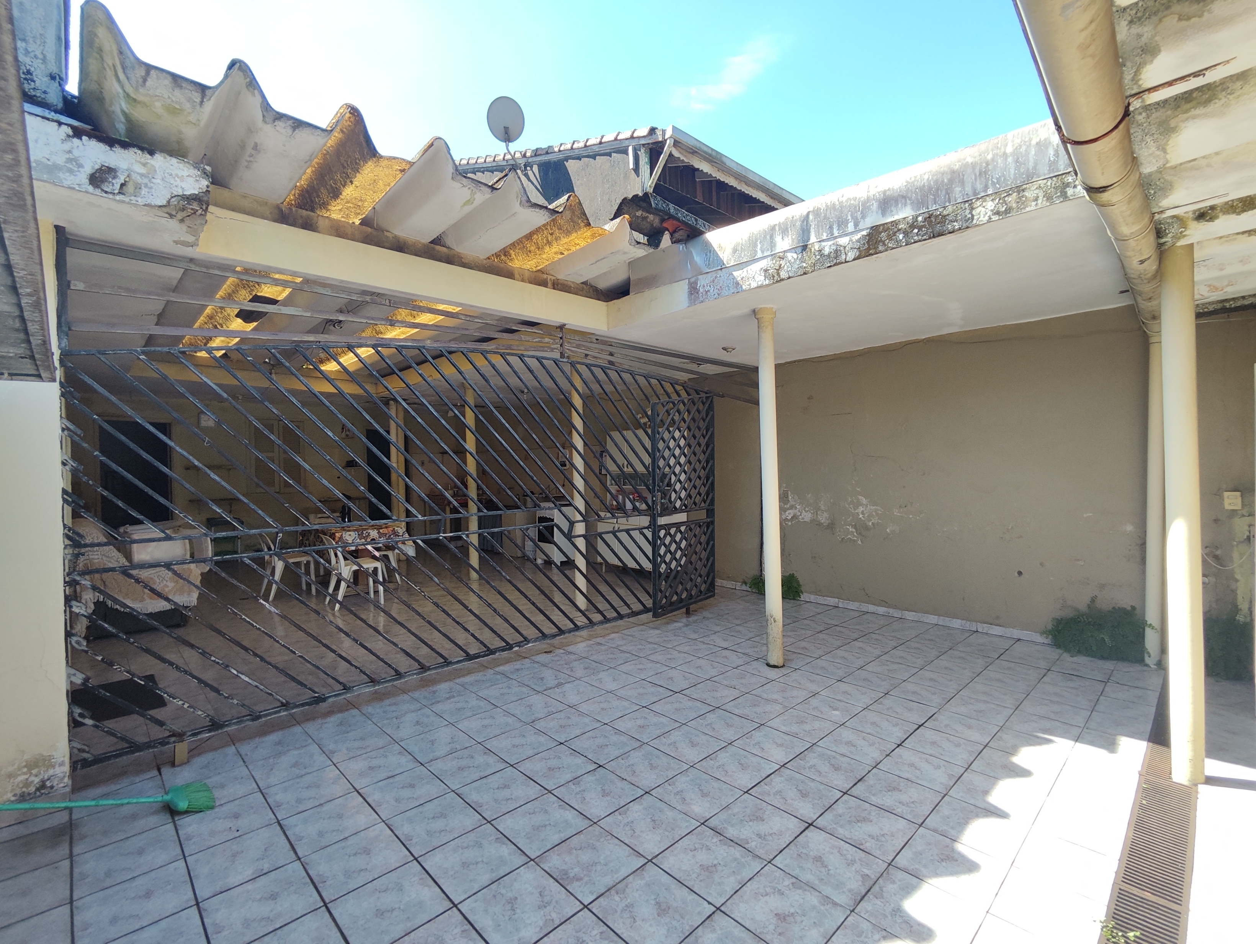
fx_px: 581
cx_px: 628
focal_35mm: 16
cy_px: 472
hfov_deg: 94.5
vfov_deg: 78.2
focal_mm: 1.65
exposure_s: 1/365
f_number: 2.2
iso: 50
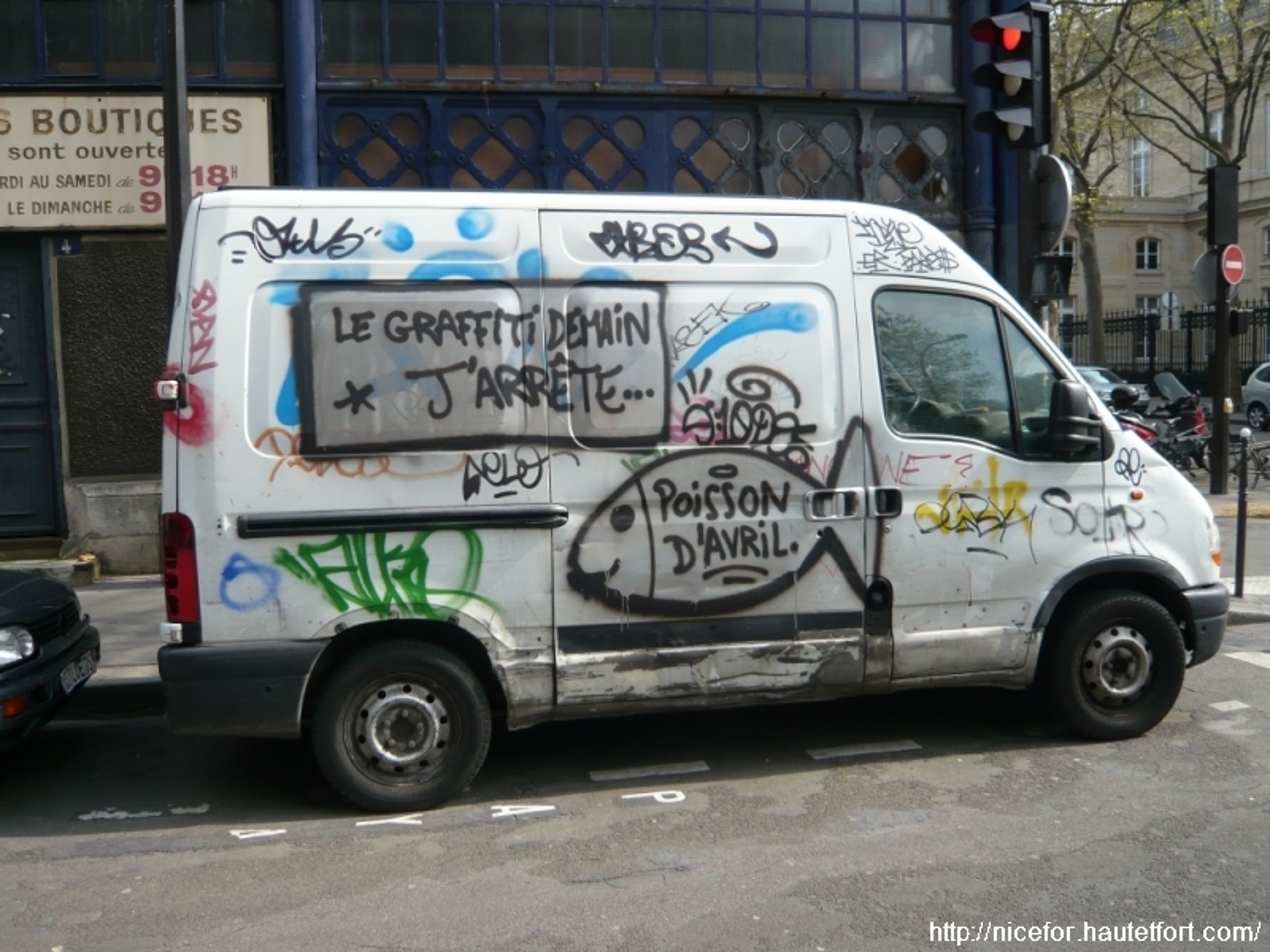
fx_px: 1101
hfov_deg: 60.0
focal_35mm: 30
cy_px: 476
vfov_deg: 46.8
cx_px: 635
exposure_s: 1/500
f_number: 2.9
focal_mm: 4.9
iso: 100
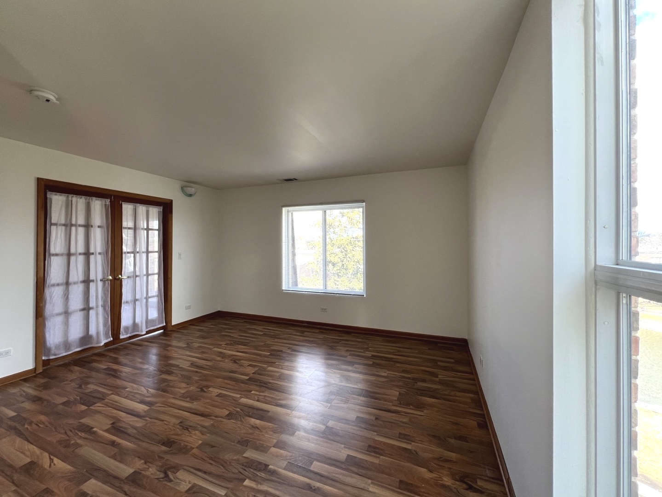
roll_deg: +0.0
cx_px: 331
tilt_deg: -0.9
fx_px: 249
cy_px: 248
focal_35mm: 13
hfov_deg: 106.2
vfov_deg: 89.9
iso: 50
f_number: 1.8
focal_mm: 1.57
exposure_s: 1/99
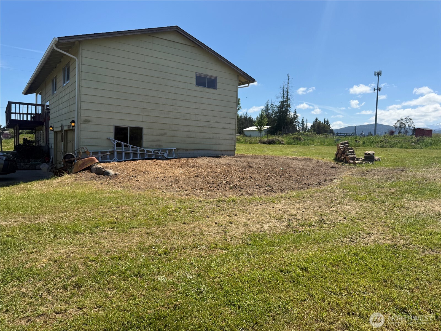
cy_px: 166
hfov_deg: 71.6
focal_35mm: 24
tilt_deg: -3.0
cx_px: 220
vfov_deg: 56.8
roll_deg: -2.1
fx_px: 306
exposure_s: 1/4673
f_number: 1.78
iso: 80
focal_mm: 6.76
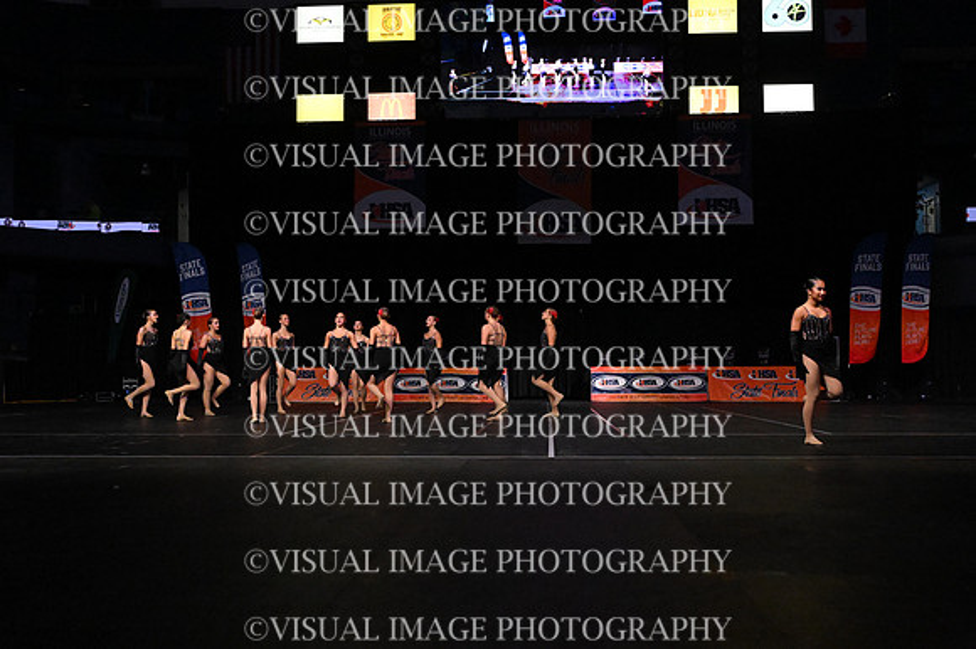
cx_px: 488
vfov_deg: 36.8
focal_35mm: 36
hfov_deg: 53.2
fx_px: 975
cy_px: 324
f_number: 4
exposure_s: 1/1000
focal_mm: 24
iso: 8000
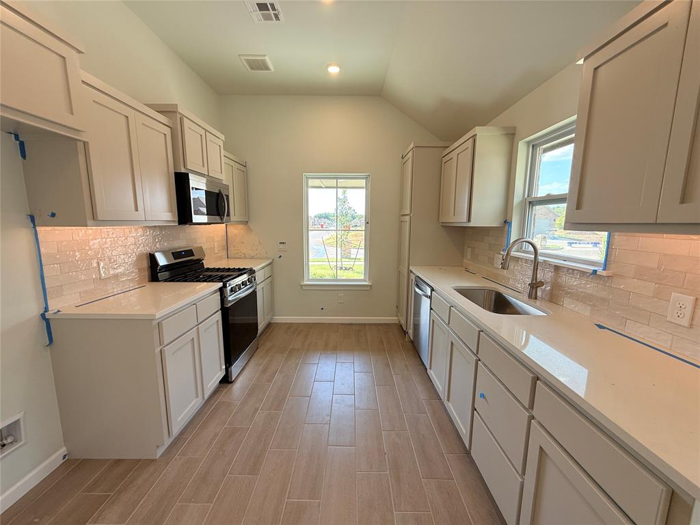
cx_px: 350
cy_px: 262
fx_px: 283
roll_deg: -0.5
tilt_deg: -8.2
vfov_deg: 85.7
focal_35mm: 14
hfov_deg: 102.1
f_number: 2.2
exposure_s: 1/120
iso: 80
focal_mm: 2.22
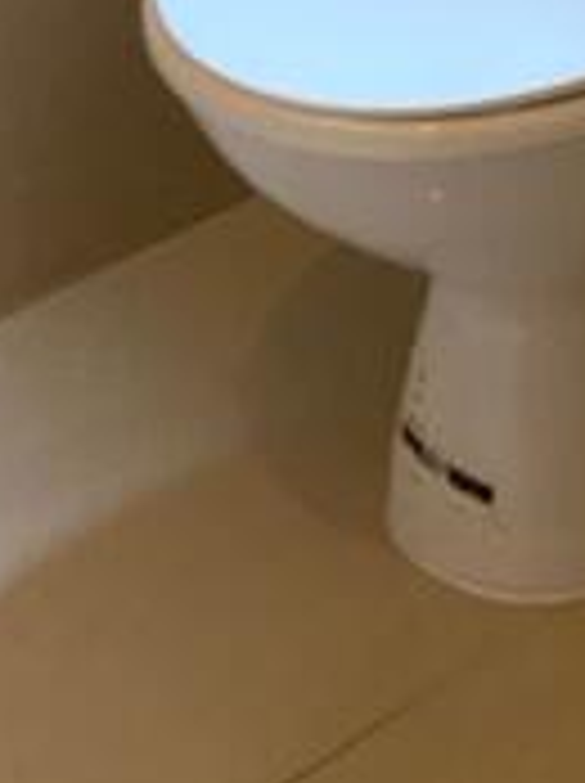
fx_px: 3863
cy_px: -230
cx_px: 914
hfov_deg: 8.4
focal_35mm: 171
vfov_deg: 11.3
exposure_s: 1/50
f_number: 1.8
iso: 200
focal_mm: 3
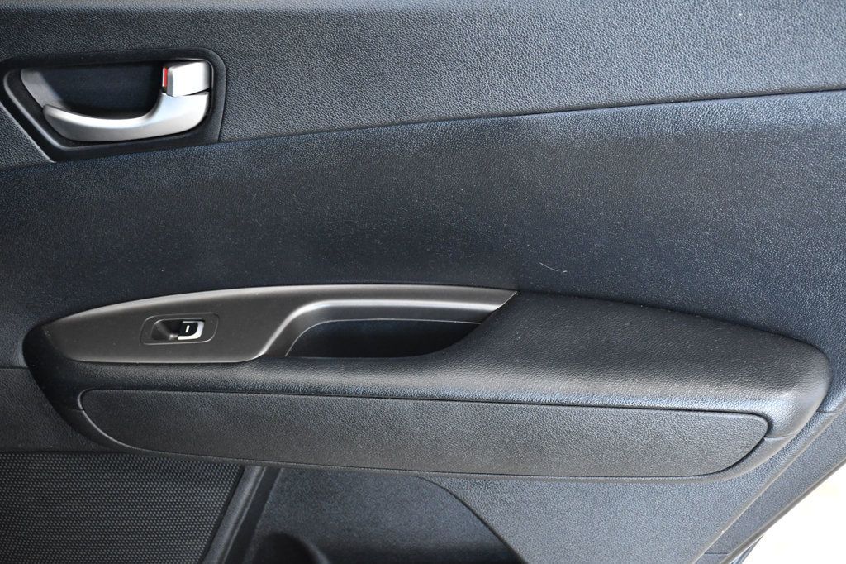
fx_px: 1762
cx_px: 423
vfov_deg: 18.2
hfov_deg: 27.0
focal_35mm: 75
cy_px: 282
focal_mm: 50
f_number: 7.1
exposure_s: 1/80
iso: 2500
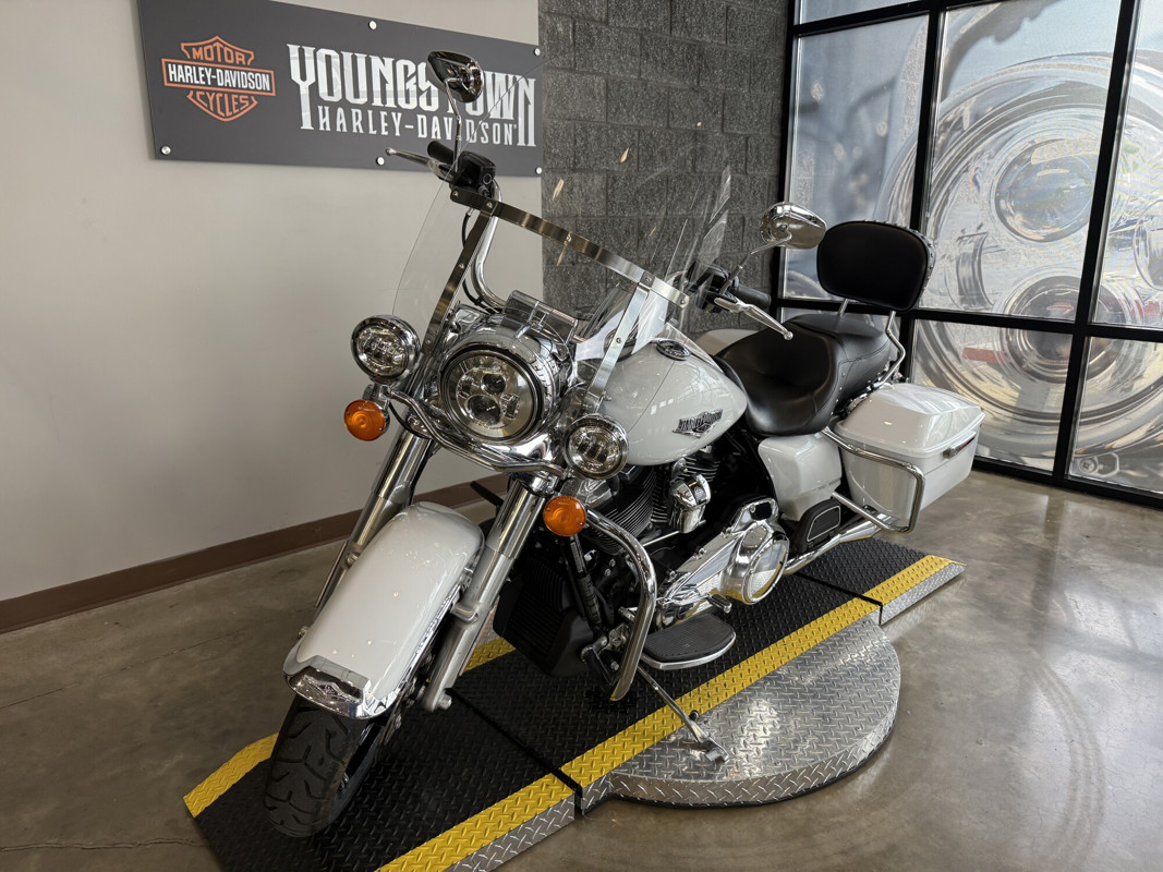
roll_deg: +0.4
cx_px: 582
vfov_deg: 56.8
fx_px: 806
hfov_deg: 71.6
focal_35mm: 24
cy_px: 436
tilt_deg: -14.4
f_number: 1.78
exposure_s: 1/120
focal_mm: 6.76
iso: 125
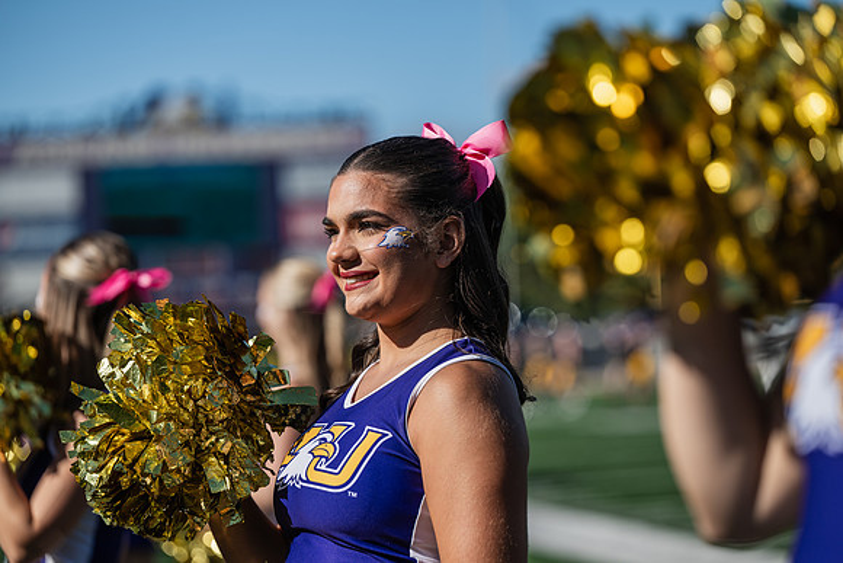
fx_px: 2928
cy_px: 282
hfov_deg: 16.4
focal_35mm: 125
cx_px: 422
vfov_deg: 11.0
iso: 80
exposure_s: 1/1600
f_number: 3.2
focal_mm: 125
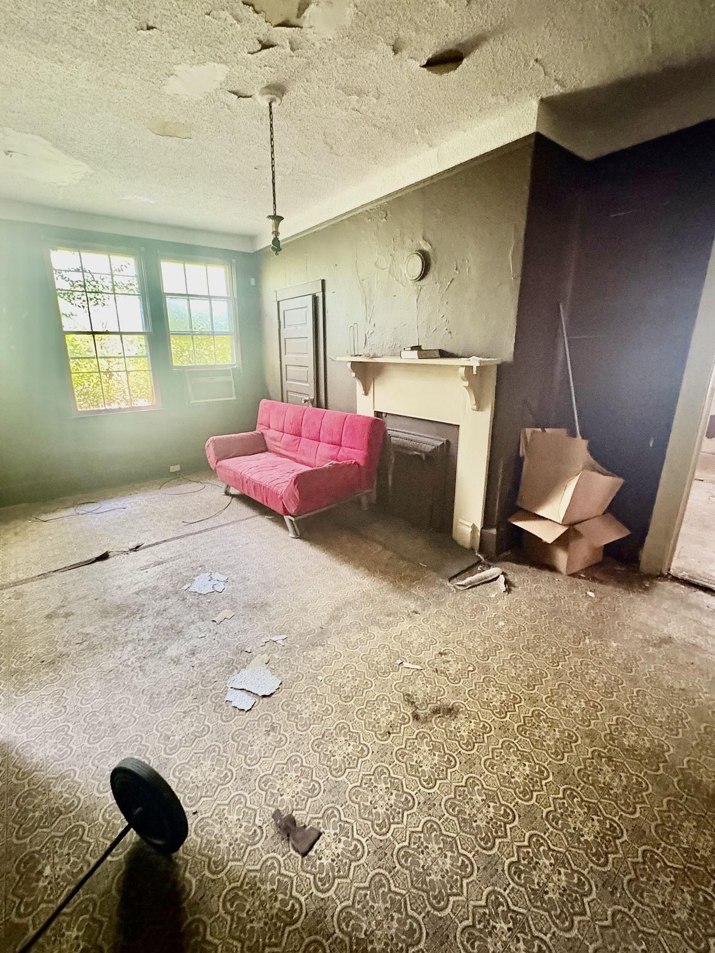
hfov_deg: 81.6
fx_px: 413
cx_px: 333
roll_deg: +0.5
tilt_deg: -14.5
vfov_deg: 98.1
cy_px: 459
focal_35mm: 15
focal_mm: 2.22
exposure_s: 1/33
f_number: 2.2
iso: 1000
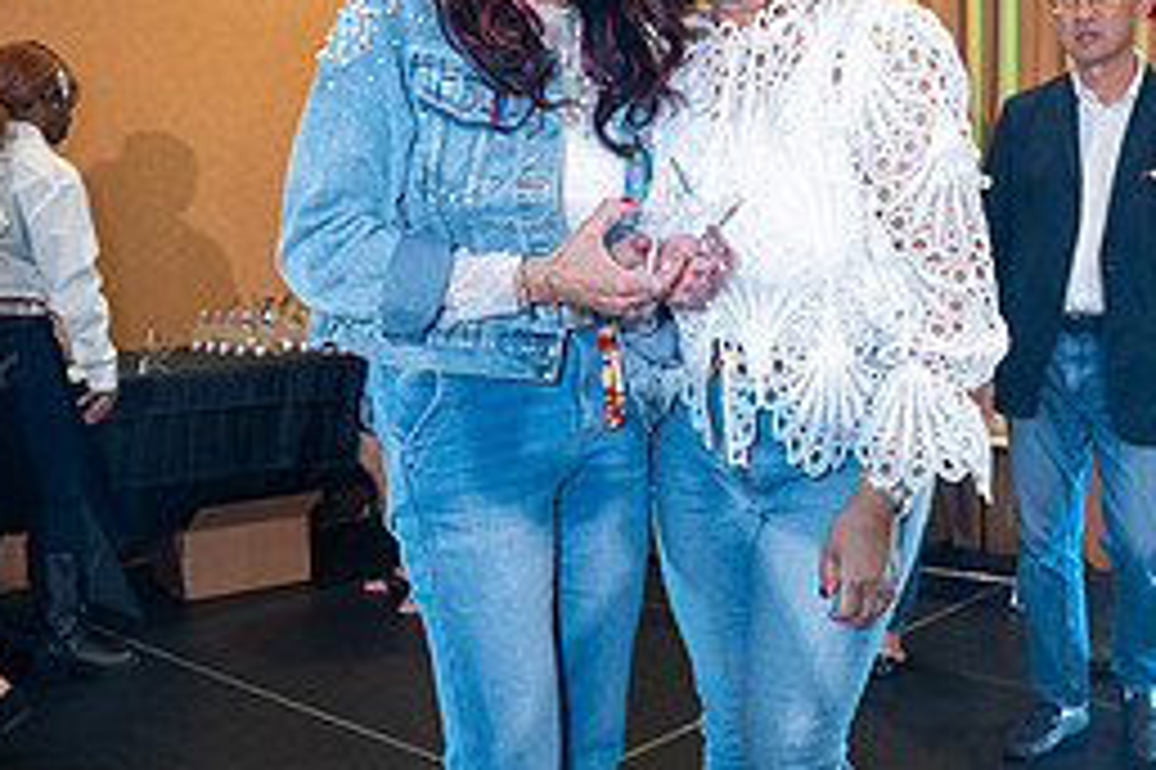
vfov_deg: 31.8
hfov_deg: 46.3
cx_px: 652
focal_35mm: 42
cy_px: 356
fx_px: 1348
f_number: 2.8
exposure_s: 1/100
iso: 1600
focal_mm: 24
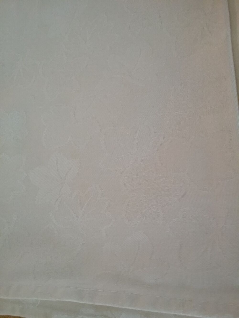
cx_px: 120
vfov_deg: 58.3
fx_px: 285
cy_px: 159
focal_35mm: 31
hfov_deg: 45.4
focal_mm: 3.3
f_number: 2.2
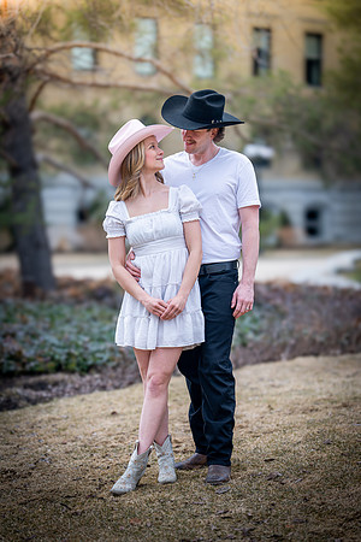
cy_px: 271
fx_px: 1384
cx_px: 180
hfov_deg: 14.9
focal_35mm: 92
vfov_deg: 22.1
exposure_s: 1/1600
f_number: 2
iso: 100
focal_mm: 92
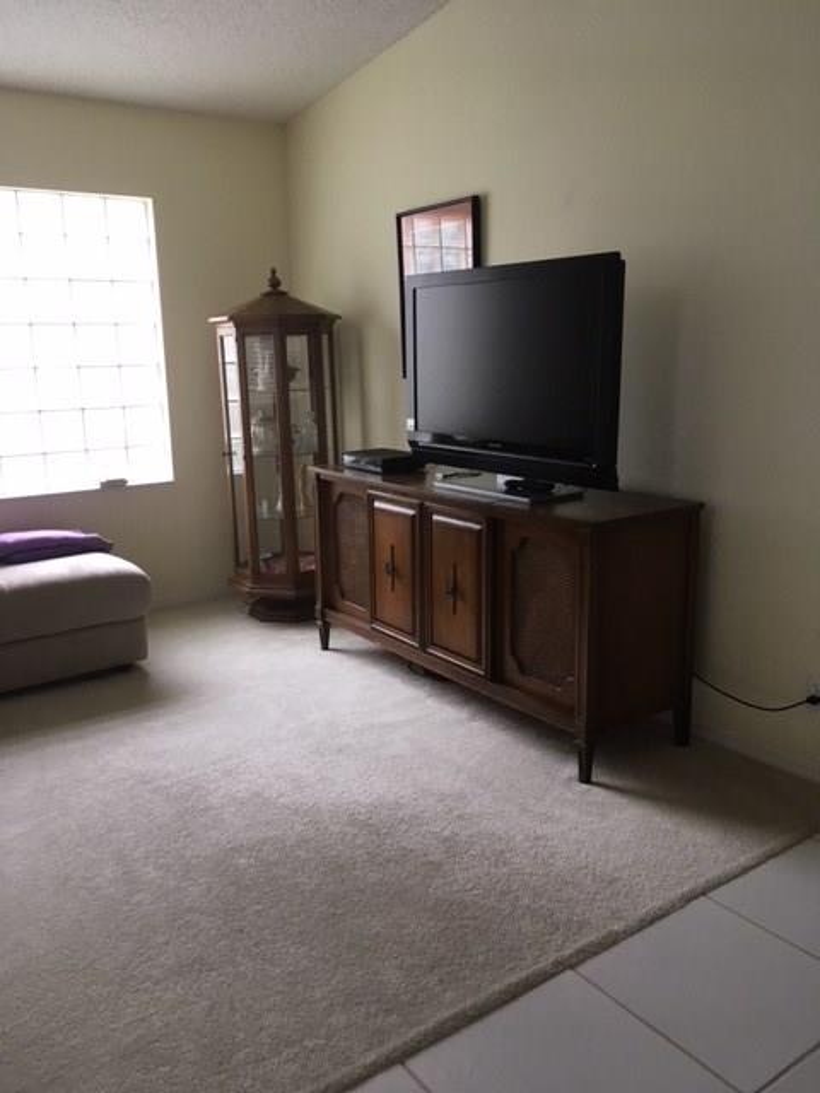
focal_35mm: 29
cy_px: 546
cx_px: 410
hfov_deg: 48.2
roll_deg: +0.1
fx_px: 916
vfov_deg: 61.7
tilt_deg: -14.7
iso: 40
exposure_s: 1/30
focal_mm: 4.15
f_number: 2.2
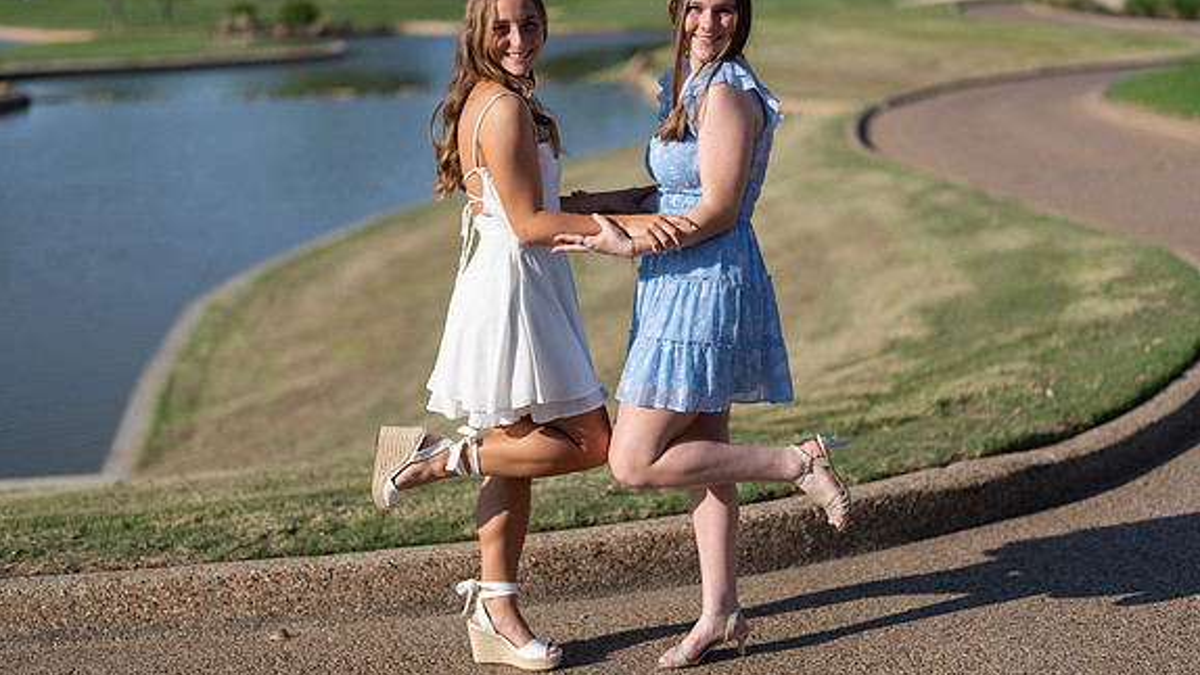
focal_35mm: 60
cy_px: 309
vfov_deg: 20.1
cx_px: 624
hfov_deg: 34.9
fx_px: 1909
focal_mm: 50
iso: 100
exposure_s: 1/10000
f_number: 1.2
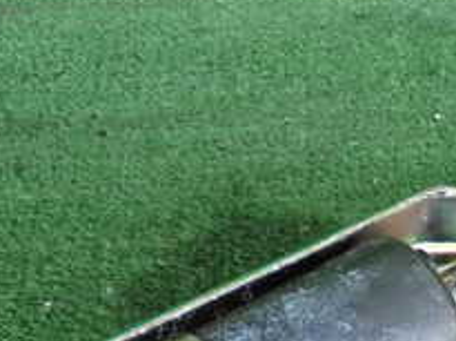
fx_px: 1696
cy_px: 397
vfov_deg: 11.3
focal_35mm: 129
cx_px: 632
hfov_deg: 14.5
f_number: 2.9
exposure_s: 1/125
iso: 400
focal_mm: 7.84
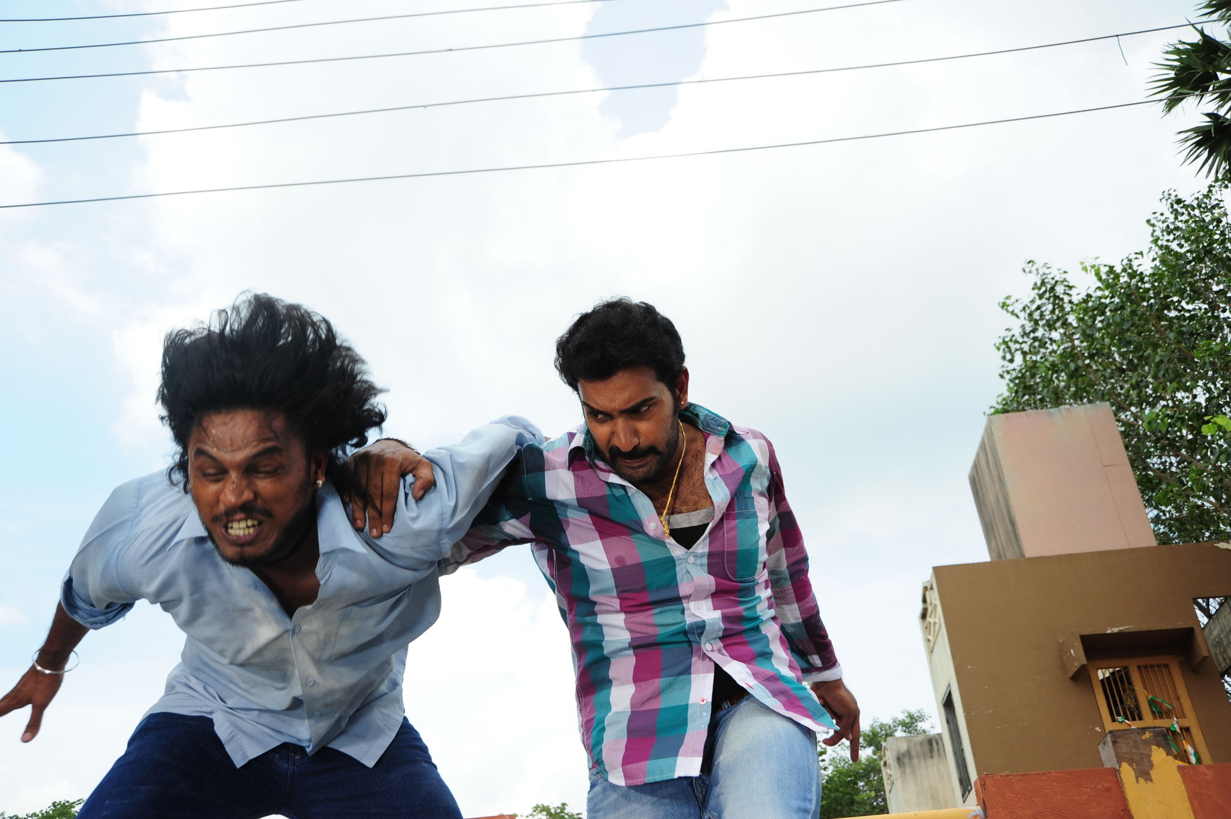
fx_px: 1196
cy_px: 410
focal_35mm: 35
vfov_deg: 37.8
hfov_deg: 54.5
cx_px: 616
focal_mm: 35
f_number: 8
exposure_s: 1/800
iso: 500
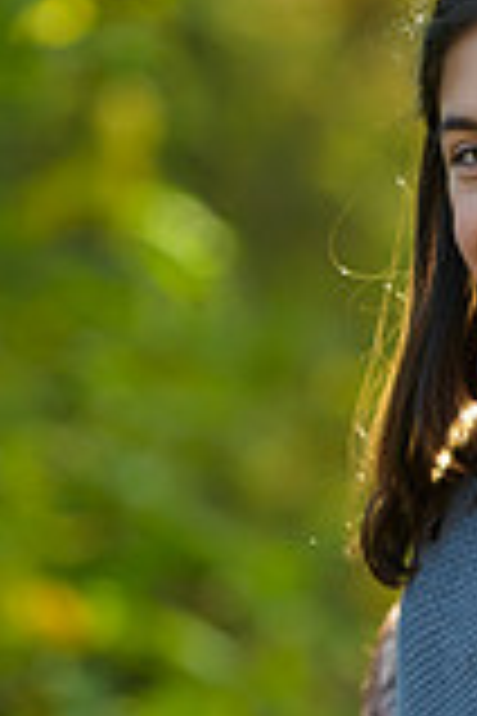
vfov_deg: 4.7
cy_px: 522
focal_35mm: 440
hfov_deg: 3.1
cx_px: 562
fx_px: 8744
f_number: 3.2
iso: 200
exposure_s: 1/200
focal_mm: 155
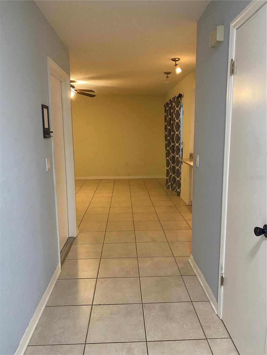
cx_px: 134
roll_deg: +0.5
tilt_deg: -7.4
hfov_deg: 53.1
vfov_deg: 67.3
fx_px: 267
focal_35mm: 26
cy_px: 178
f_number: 1.8
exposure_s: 1/60
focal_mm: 4.25
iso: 250
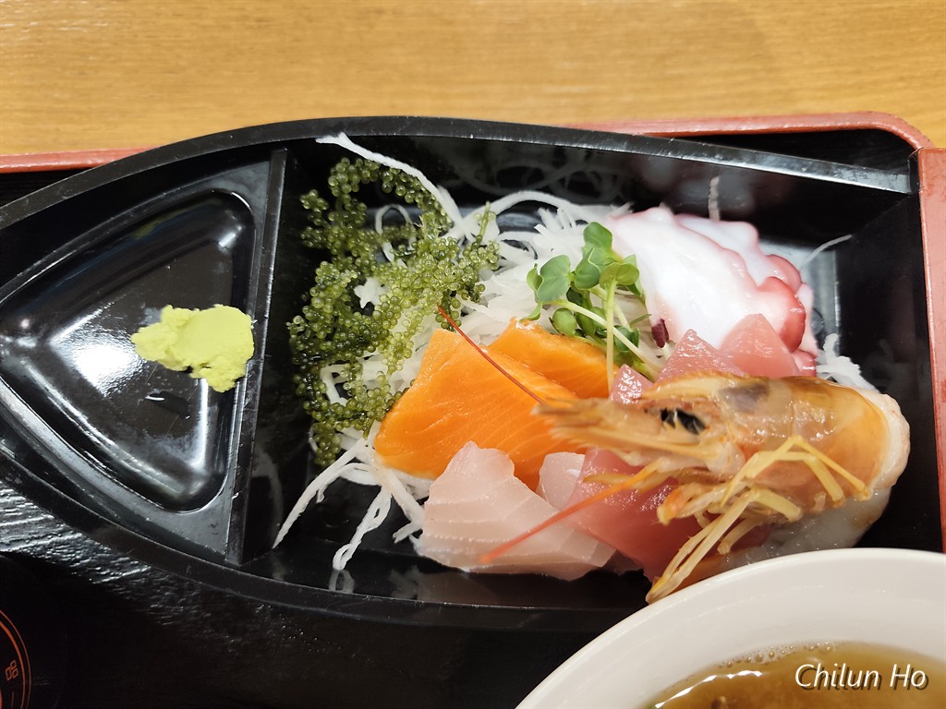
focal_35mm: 23
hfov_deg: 73.9
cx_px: 473
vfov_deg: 58.9
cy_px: 354
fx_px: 629
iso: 320
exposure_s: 1/50
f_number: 1.7
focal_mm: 6.07
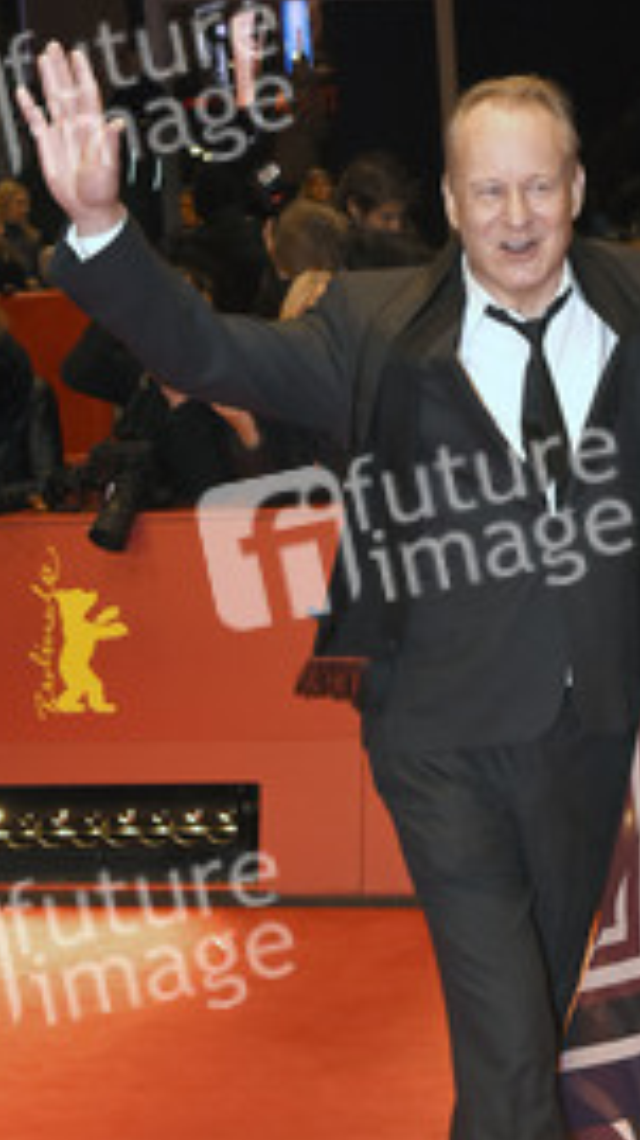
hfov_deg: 17.0
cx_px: 538
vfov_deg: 30.0
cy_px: 742
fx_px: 2115
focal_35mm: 70
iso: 800
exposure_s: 1/250
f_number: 6.3
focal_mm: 30
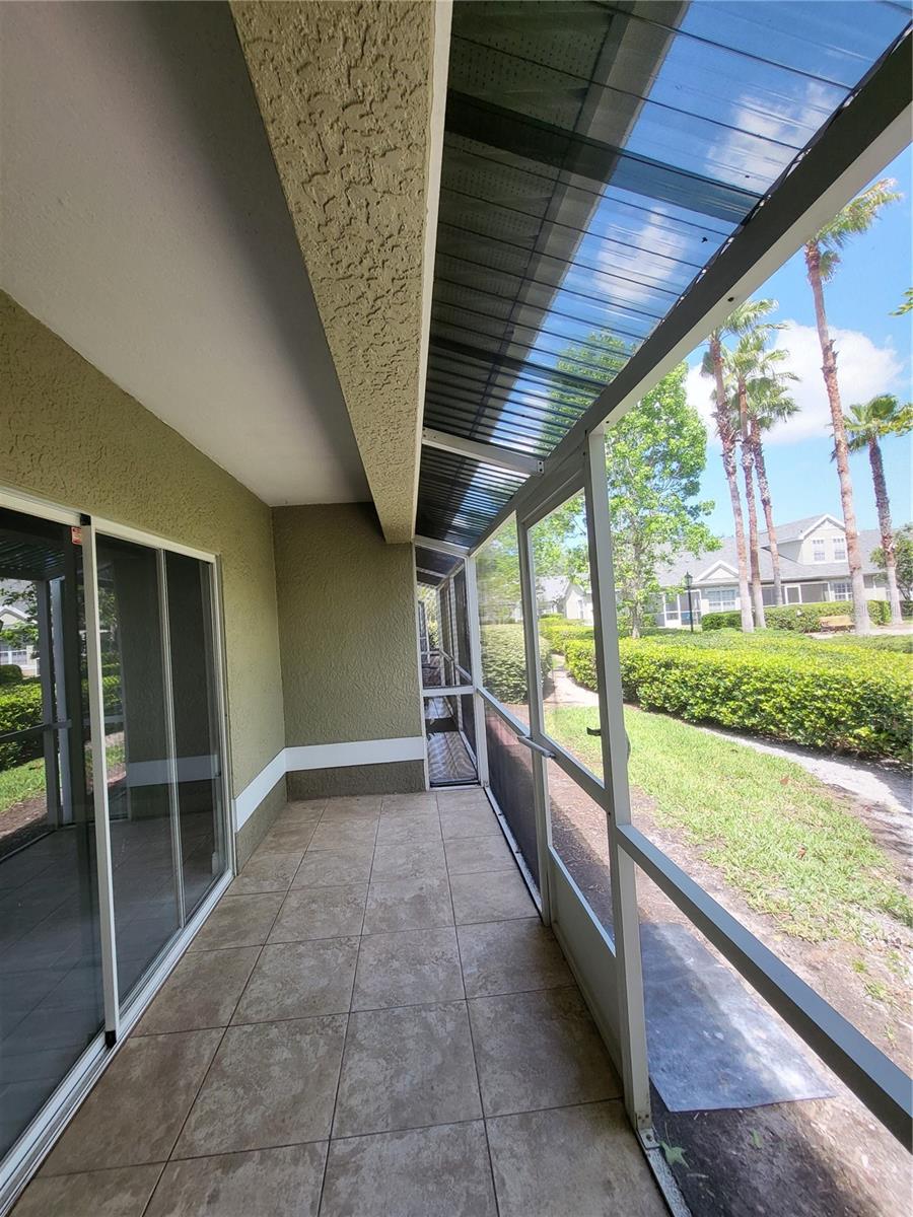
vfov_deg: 106.2
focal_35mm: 13
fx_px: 457
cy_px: 608
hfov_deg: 89.9
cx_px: 456
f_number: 2.2
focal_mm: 1.74
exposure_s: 1/121
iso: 32
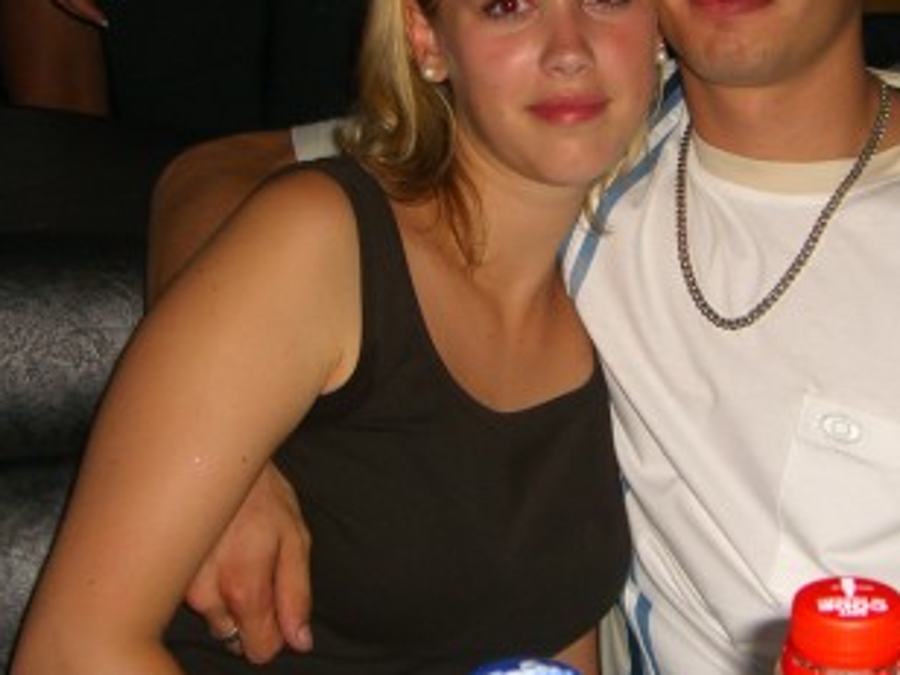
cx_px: 581
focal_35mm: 74
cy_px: 178
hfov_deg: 26.2
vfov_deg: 19.8
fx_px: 1924
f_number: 2.8
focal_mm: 7.9
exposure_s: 1/60
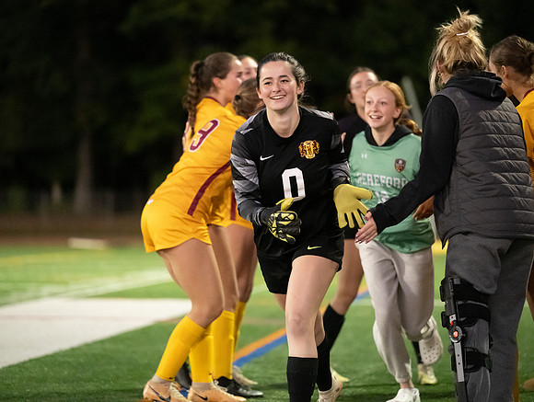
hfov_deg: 12.5
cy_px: 201
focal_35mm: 157
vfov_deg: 9.5
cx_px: 267
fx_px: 2430
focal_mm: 145
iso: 16000
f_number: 2.8
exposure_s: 1/640
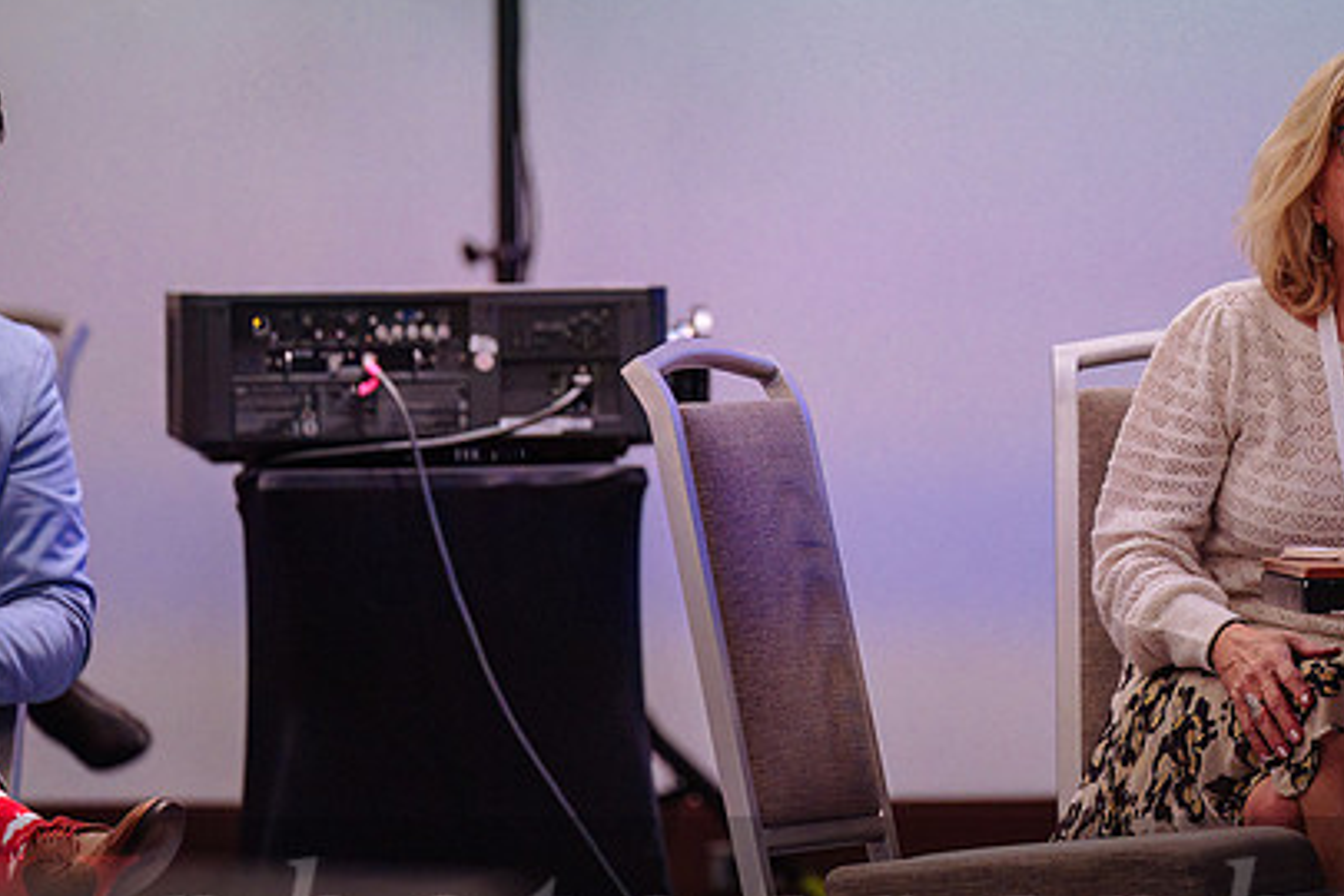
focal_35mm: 327
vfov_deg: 4.2
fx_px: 12207
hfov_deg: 6.3
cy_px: 383
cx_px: 869
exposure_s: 1/200
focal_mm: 200
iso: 2500
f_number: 2.8
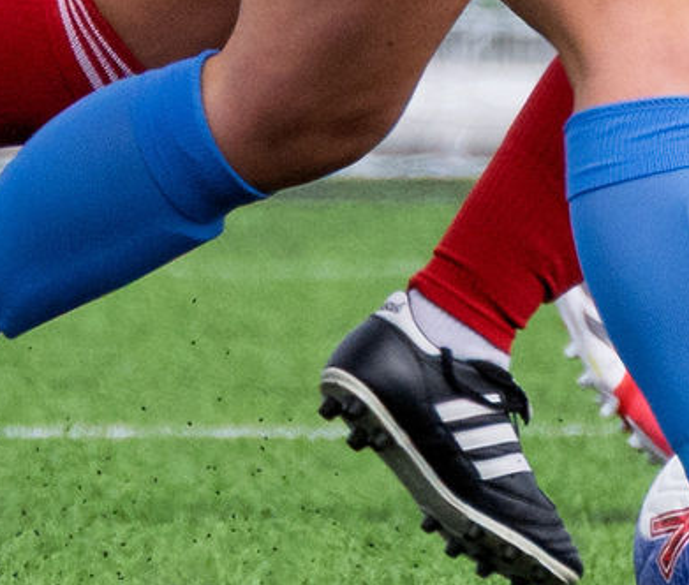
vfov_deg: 0.4
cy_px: -739
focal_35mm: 4400
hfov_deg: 0.4
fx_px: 91912
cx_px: 715
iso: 800
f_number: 5.6
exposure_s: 1/2000
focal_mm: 400
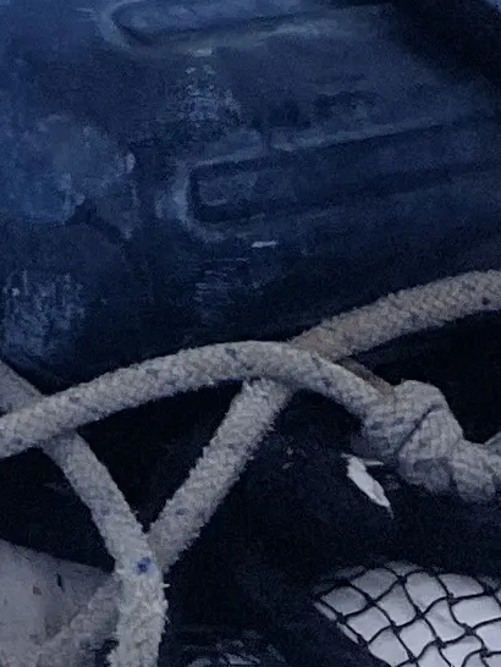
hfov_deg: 7.1
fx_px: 3702
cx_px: -868
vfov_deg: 7.9
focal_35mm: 192
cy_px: -1697
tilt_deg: -6.6
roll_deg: -0.3
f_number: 1.5
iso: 50
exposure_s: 1/3356
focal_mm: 5.7
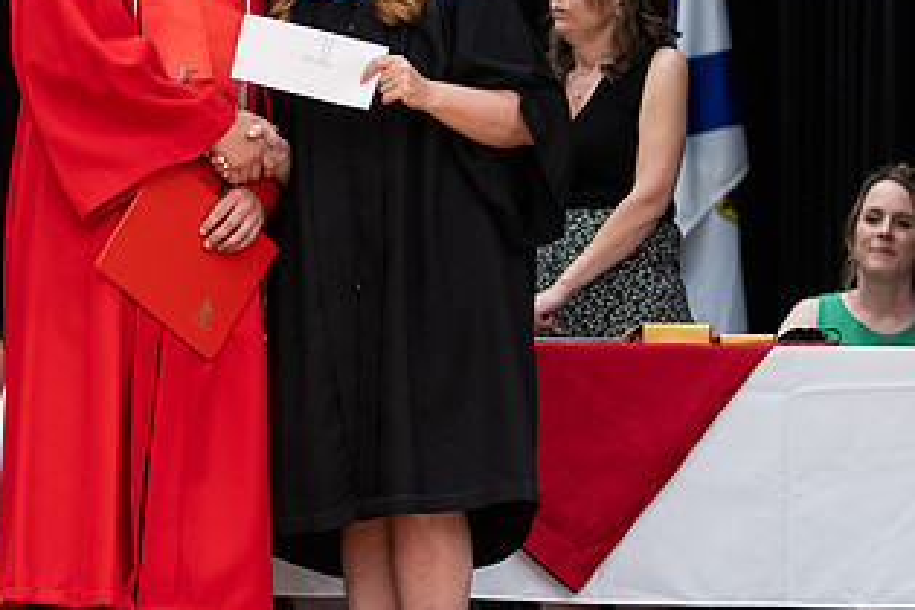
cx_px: 279
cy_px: 229
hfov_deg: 9.7
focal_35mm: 212
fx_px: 5388
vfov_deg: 6.5
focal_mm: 85
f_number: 2.8
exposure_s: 1/200
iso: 1000
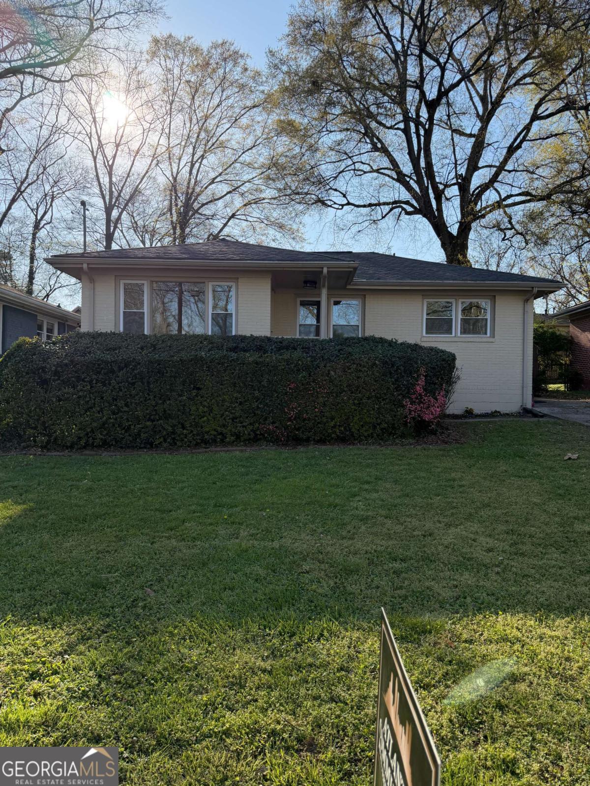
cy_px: 393
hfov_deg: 56.8
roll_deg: -0.8
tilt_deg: +0.1
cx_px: 295
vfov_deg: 71.6
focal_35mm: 24
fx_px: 545
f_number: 1.78
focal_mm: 6.76
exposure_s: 1/3021
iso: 100
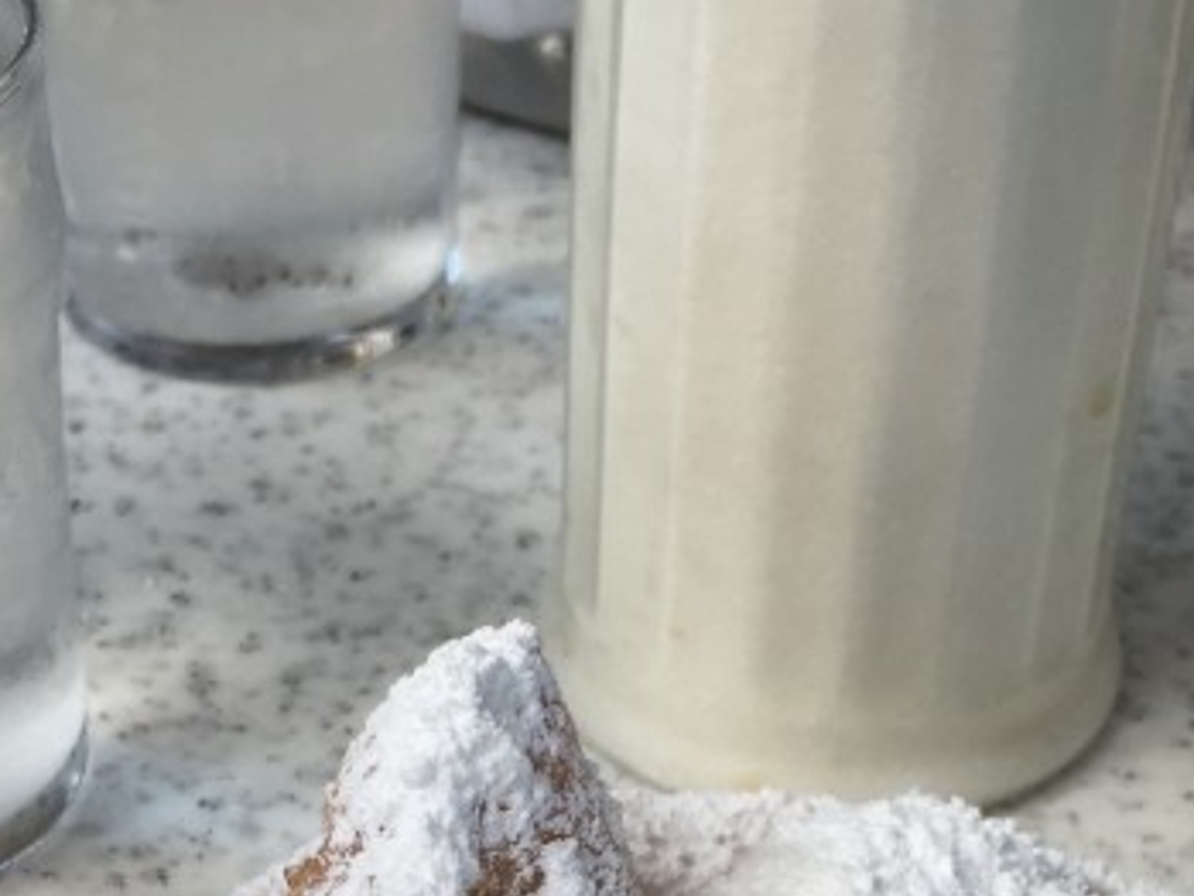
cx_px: 595
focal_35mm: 85
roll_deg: -2.8
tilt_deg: -41.9
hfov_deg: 23.0
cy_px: 1091
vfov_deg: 16.6
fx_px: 2933
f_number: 2.2
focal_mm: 4.15
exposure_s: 1/177
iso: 32
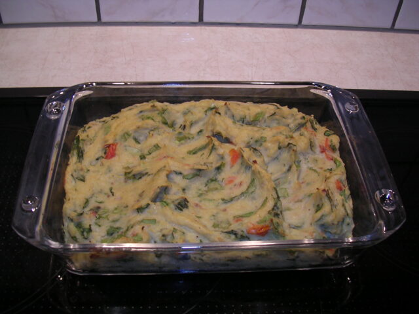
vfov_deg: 37.7
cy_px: 157
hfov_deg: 49.0
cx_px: 210
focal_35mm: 38
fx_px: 460
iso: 100
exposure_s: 1/30
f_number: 2.8
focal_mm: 5.8
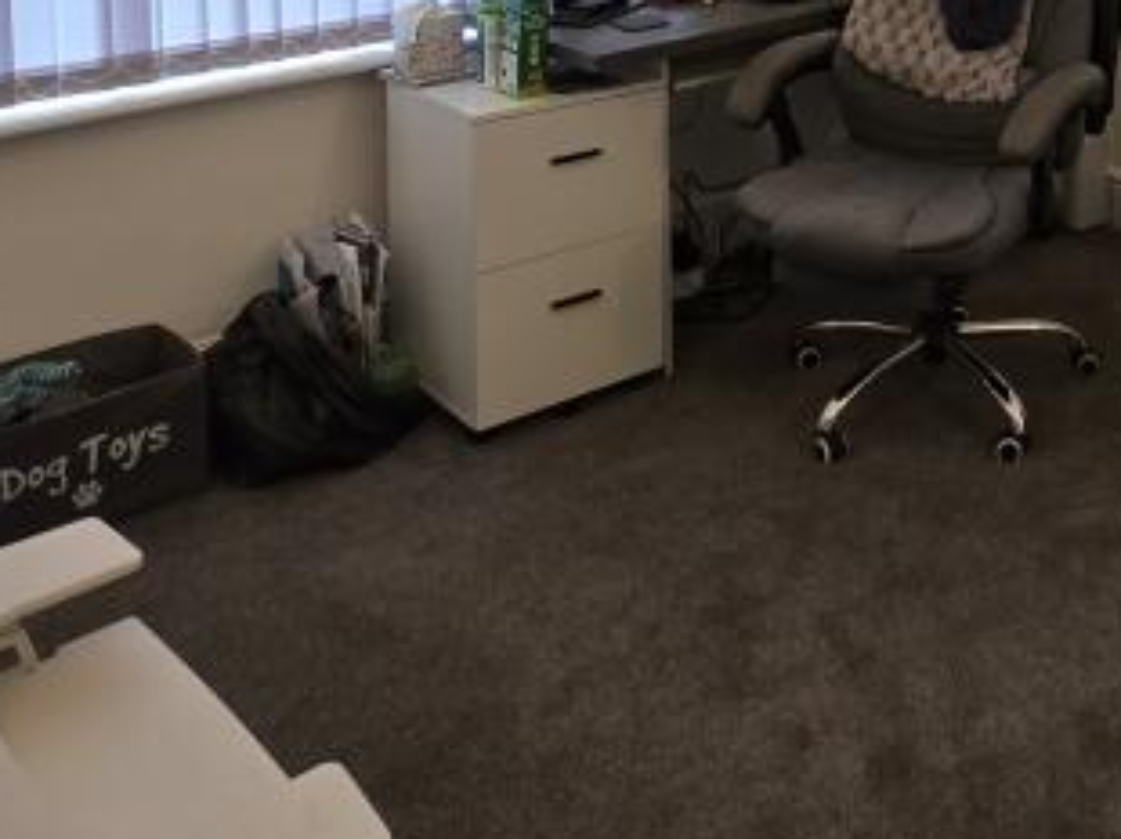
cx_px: 1085
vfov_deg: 28.8
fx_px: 1391
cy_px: -181
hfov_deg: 39.4
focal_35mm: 43
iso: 125
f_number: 1.9
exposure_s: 1/100
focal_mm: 2.2
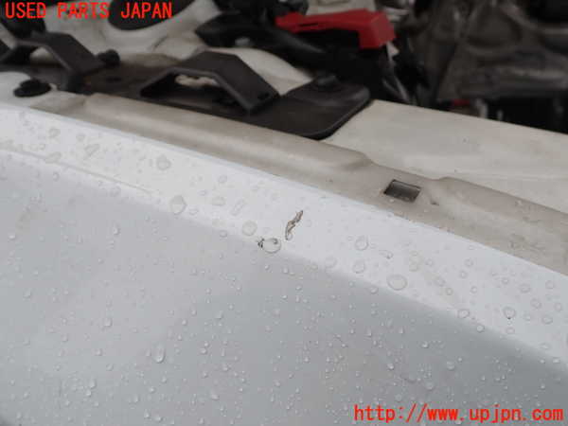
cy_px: 213
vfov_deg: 46.8
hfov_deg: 60.0
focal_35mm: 30
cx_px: 284
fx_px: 492
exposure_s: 1/500
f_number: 3.2
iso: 100
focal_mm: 5.4
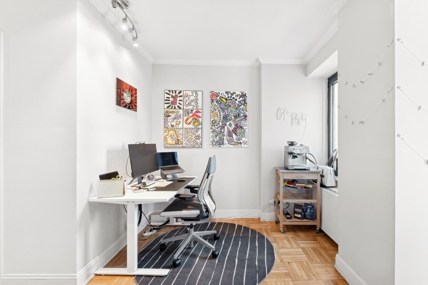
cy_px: 142
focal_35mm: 15
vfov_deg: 77.3
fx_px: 178
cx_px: 214
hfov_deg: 100.4
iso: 640
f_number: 14
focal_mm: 15
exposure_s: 1/6
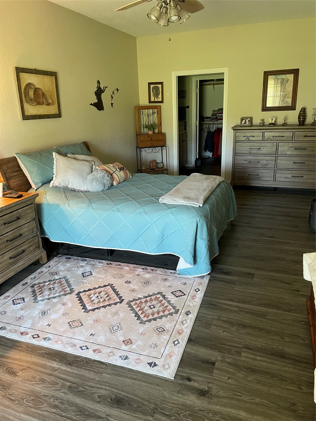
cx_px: 158
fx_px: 316
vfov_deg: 67.3
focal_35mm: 26
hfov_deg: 53.1
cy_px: 210
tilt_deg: -18.2
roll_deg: +2.4
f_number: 1.6
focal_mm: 4.2
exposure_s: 1/60
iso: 400
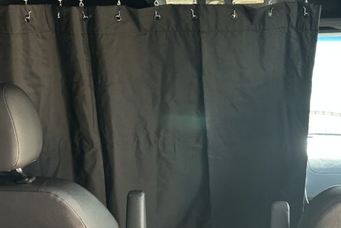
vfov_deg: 25.5
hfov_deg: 36.6
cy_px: 132
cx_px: 258
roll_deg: +0.5
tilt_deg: -14.2
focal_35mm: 53
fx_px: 502
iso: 200
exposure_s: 1/121
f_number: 1.78
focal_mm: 6.86
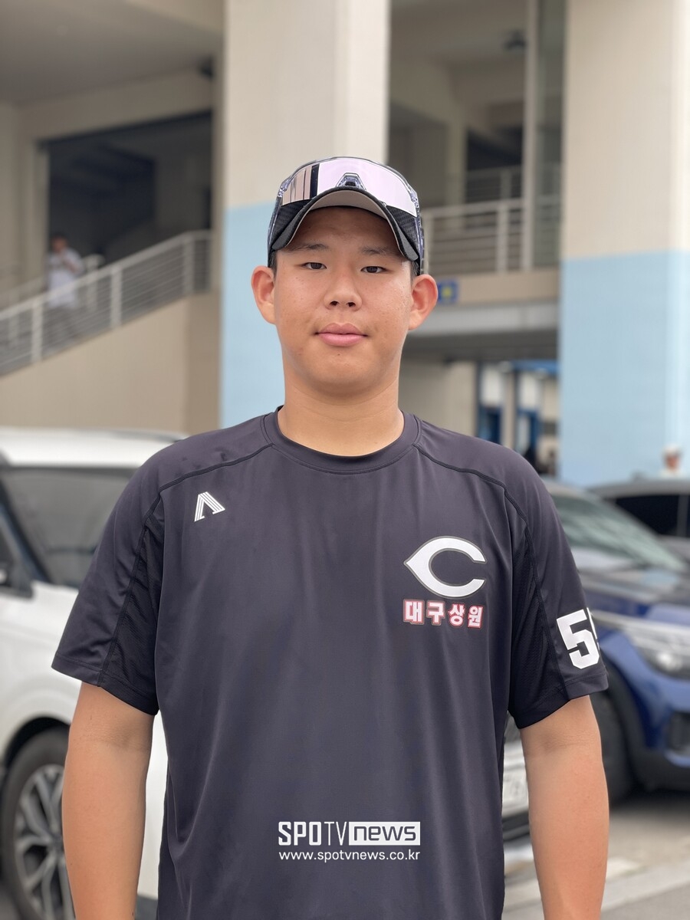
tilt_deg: +0.7
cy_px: 460
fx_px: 1382
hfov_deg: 28.0
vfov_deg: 36.8
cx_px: 345
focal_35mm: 52
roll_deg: -0.6
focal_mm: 6
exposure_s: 1/403
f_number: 2
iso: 32
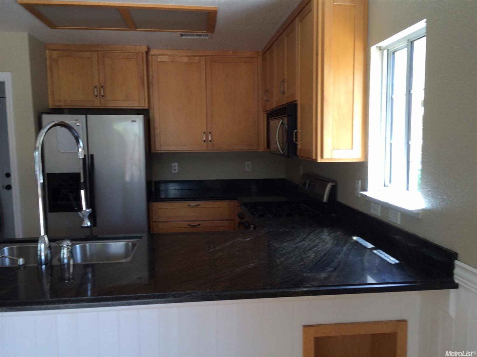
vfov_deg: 48.2
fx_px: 399
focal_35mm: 29
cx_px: 238
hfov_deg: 61.7
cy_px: 178
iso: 40
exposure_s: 1/40
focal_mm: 4.15
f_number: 2.2
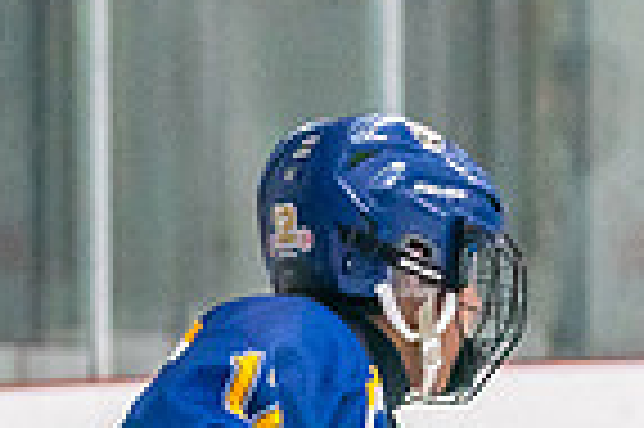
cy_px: 676
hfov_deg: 4.2
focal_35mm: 497
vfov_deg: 2.8
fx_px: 8881
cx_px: 444
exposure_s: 1/1250
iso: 3200
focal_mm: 82
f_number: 2.8
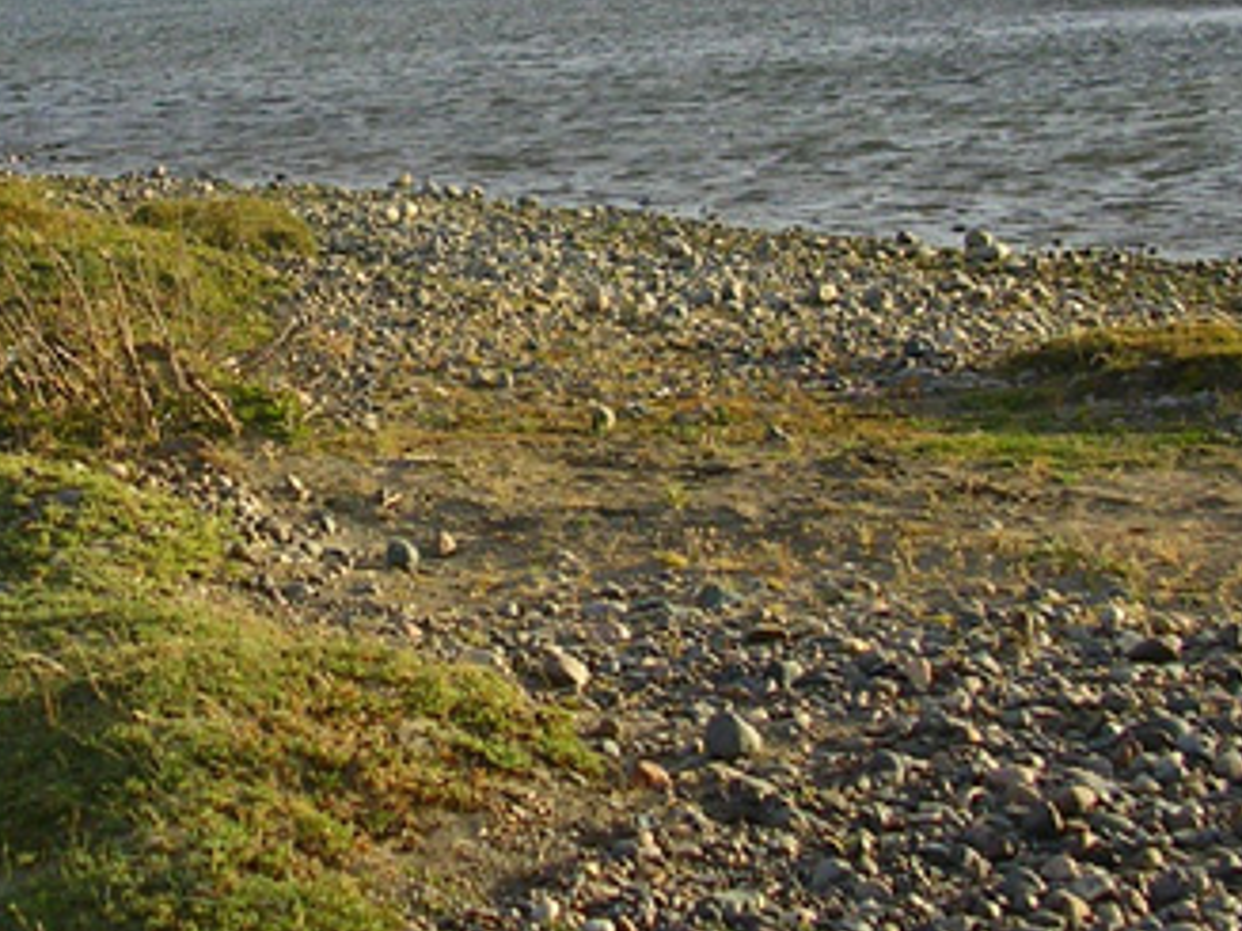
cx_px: 213
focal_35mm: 93
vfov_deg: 15.8
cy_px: 251
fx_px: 3336
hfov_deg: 20.8
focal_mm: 5.8
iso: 50
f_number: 2.8
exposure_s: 1/534
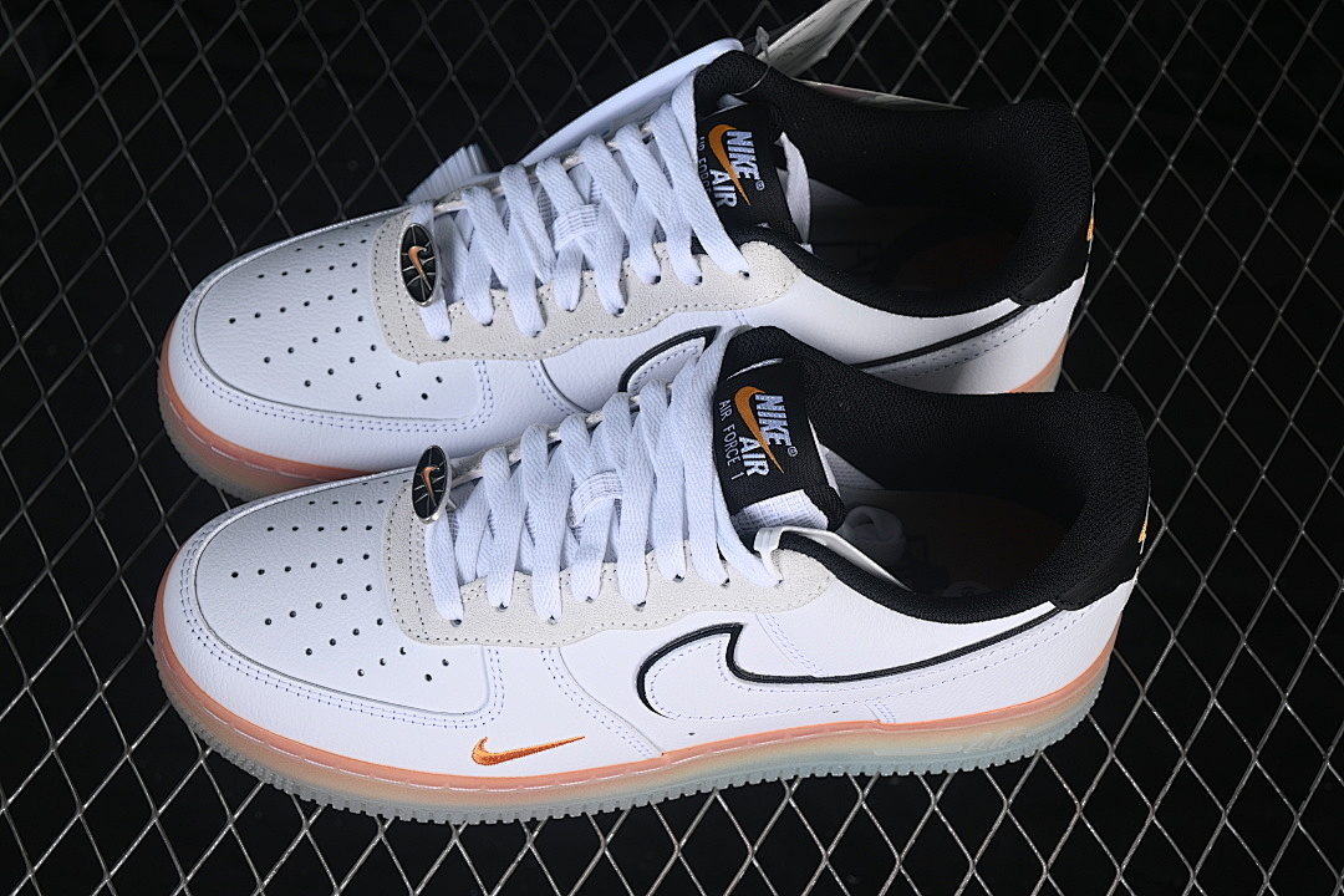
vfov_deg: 18.2
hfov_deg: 27.0
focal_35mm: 75
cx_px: 672
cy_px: 448
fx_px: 2800
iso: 160
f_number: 7.1
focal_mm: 50
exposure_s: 1/80
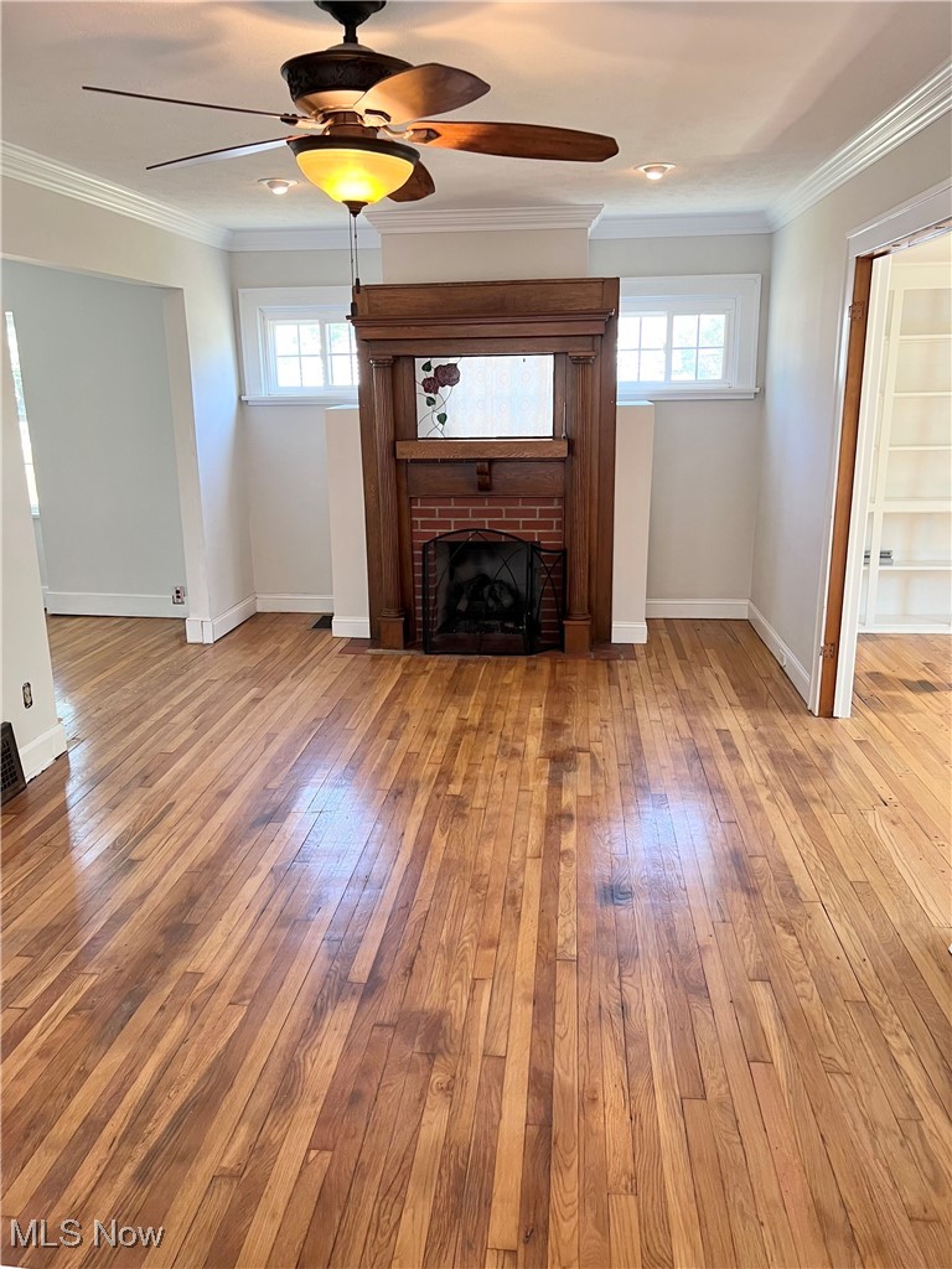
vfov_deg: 67.3
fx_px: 953
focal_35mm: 26
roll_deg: +2.1
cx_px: 476
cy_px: 634
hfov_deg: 53.1
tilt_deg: -14.6
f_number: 1.5
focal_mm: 5.7
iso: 125
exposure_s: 1/60
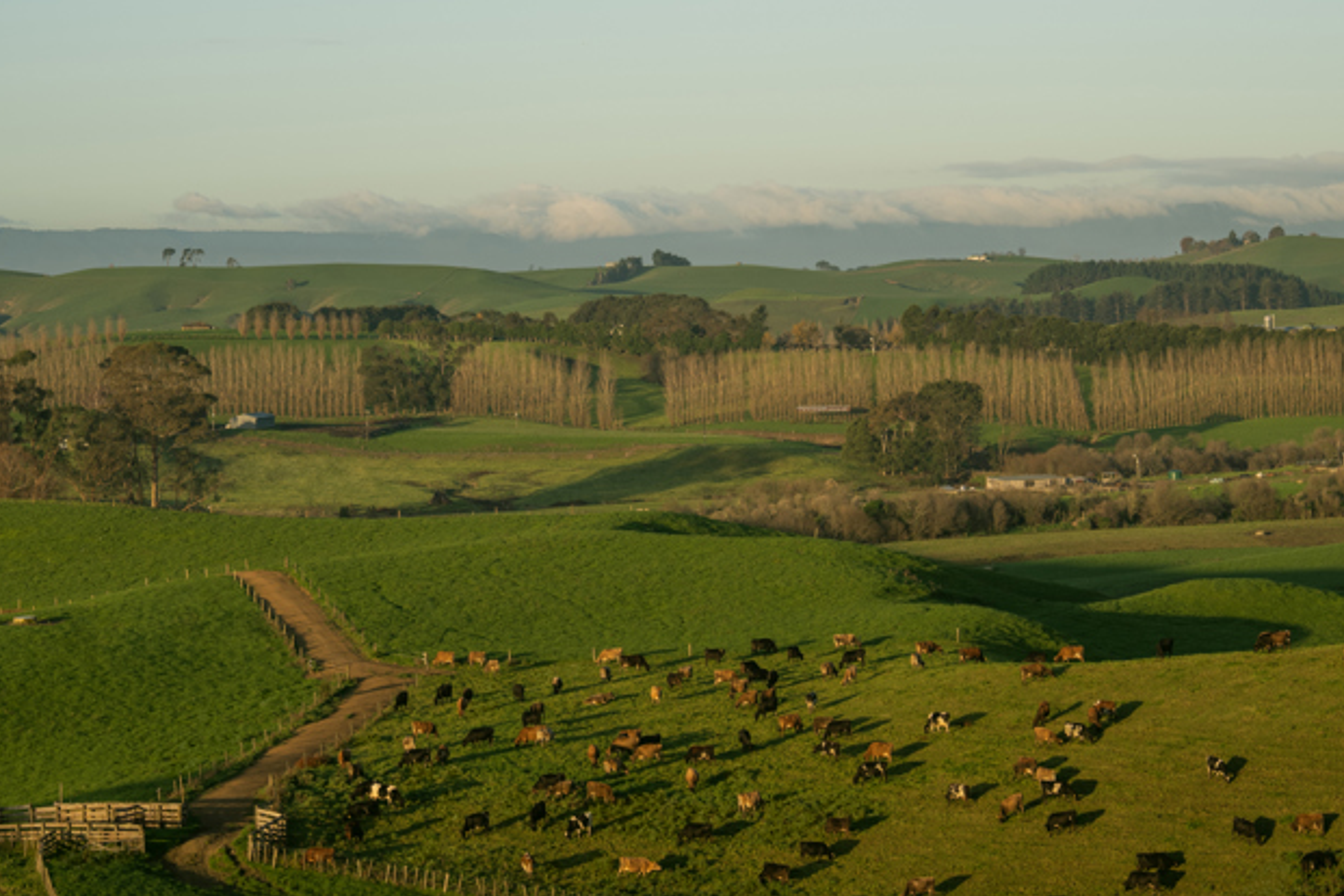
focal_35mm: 124
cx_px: 606
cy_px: 163
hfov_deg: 16.5
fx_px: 4629
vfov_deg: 11.0
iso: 200
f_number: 2.8
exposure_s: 1/400
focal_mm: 70
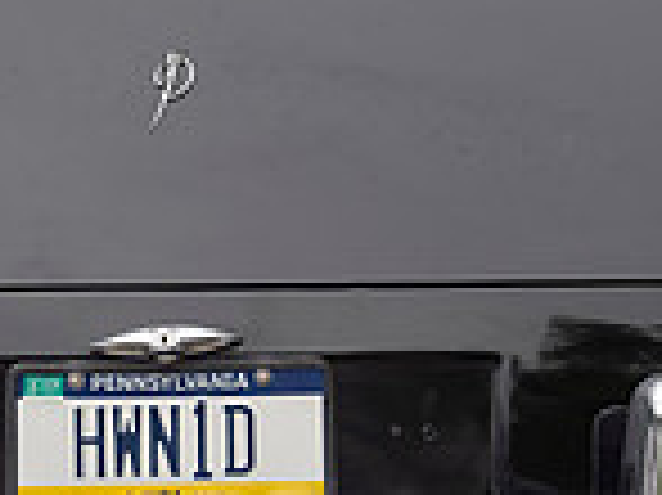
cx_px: 243
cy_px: 142
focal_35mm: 156
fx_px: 2981
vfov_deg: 9.5
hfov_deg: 12.7
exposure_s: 1/250
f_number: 5.6
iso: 200
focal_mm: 41
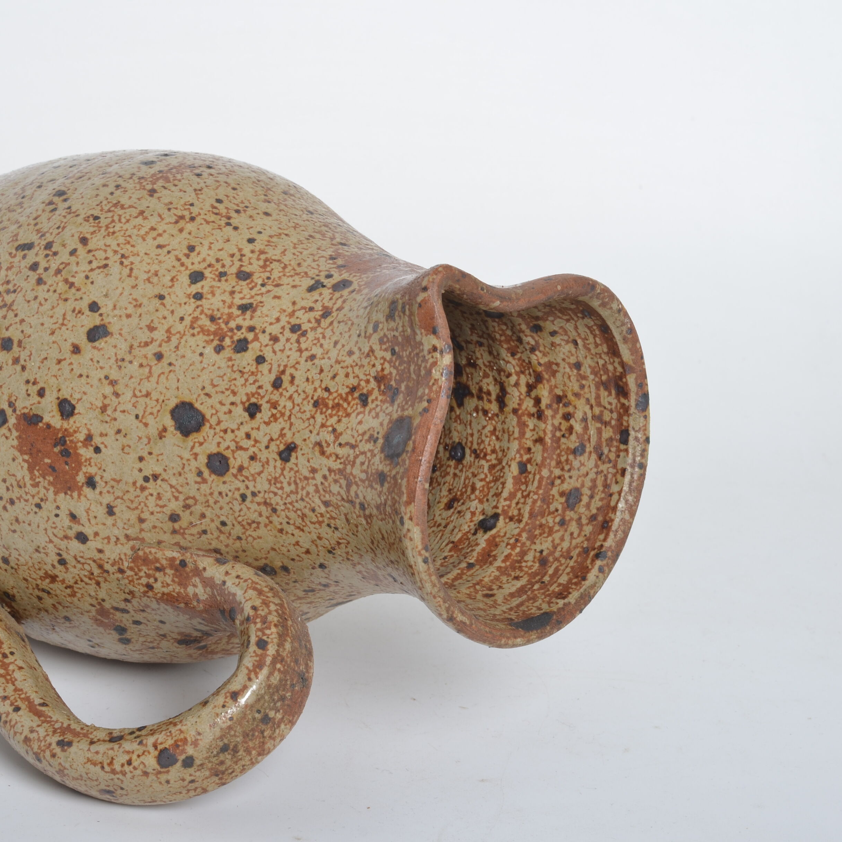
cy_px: 422
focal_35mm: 97
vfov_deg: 17.9
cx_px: 208
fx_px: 2669
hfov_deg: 17.8
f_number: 14
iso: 100
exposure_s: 1/125
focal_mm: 50
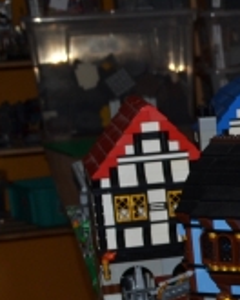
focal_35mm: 150
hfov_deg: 9.2
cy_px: 275
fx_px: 1332
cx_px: 573
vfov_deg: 12.7
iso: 100
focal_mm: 22
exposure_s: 1/60
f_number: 8
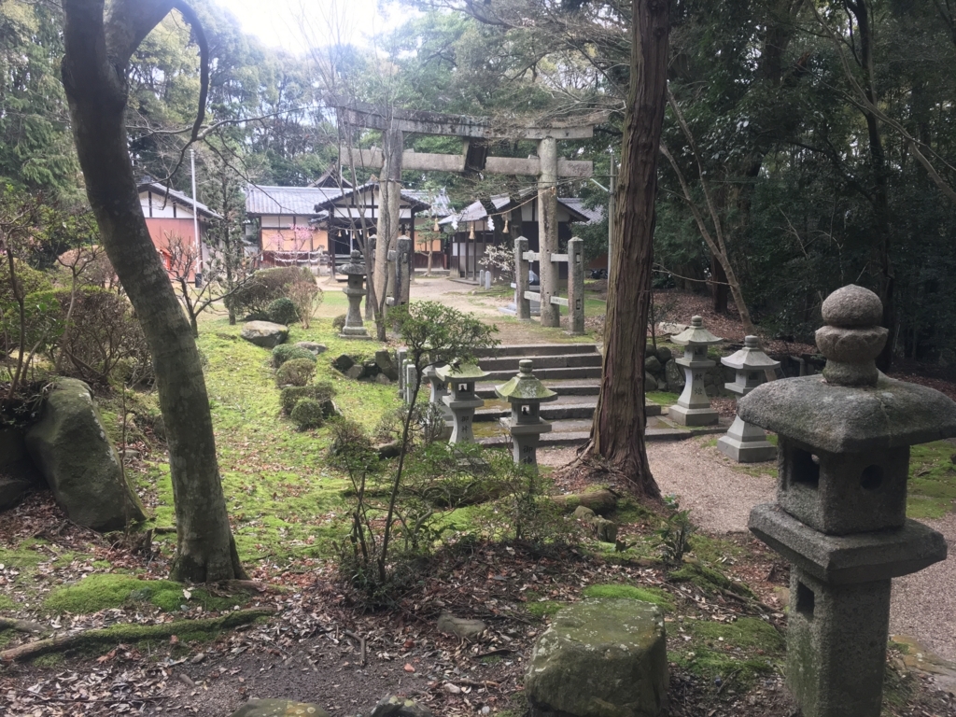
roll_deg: -0.4
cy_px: 358
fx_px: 801
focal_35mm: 29
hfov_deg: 61.7
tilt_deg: -7.1
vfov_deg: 48.2
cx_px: 478
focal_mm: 4.15
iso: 40
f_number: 2.2
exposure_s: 1/120
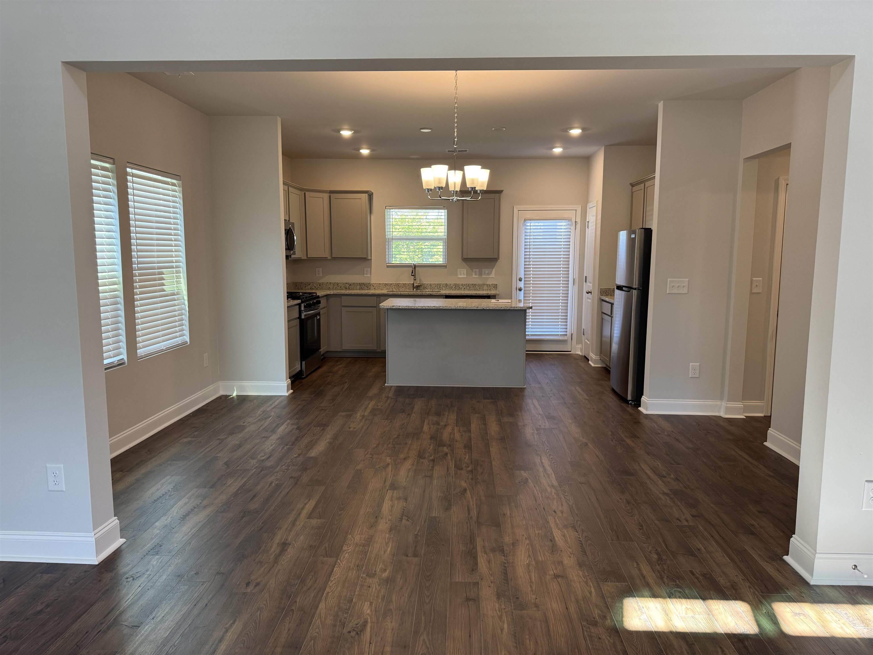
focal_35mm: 24
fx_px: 605
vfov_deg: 56.8
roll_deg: -0.6
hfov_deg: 71.6
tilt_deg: -7.6
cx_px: 436
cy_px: 328
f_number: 1.78
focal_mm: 6.76
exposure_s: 1/120
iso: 160
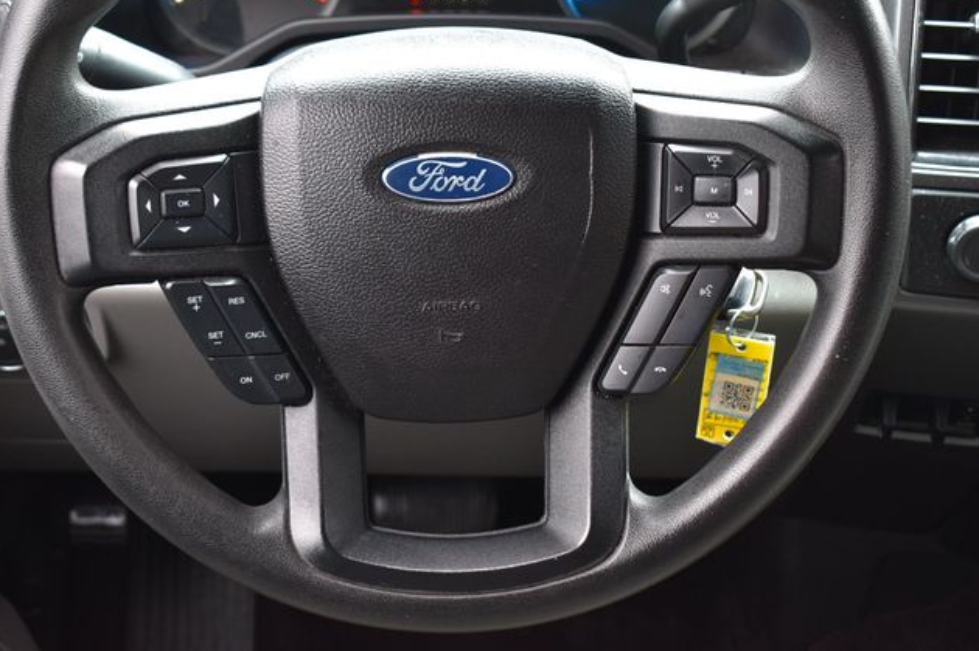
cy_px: 325
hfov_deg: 32.9
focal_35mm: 61
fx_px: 1658
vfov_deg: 22.2
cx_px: 491
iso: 720
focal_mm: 40
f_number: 6.3
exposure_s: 1/15
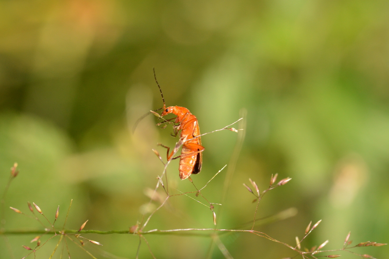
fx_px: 1749
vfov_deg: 8.5
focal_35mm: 162
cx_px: 205
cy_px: 122
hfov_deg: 12.7
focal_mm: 100
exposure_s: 1/400
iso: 800
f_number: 16
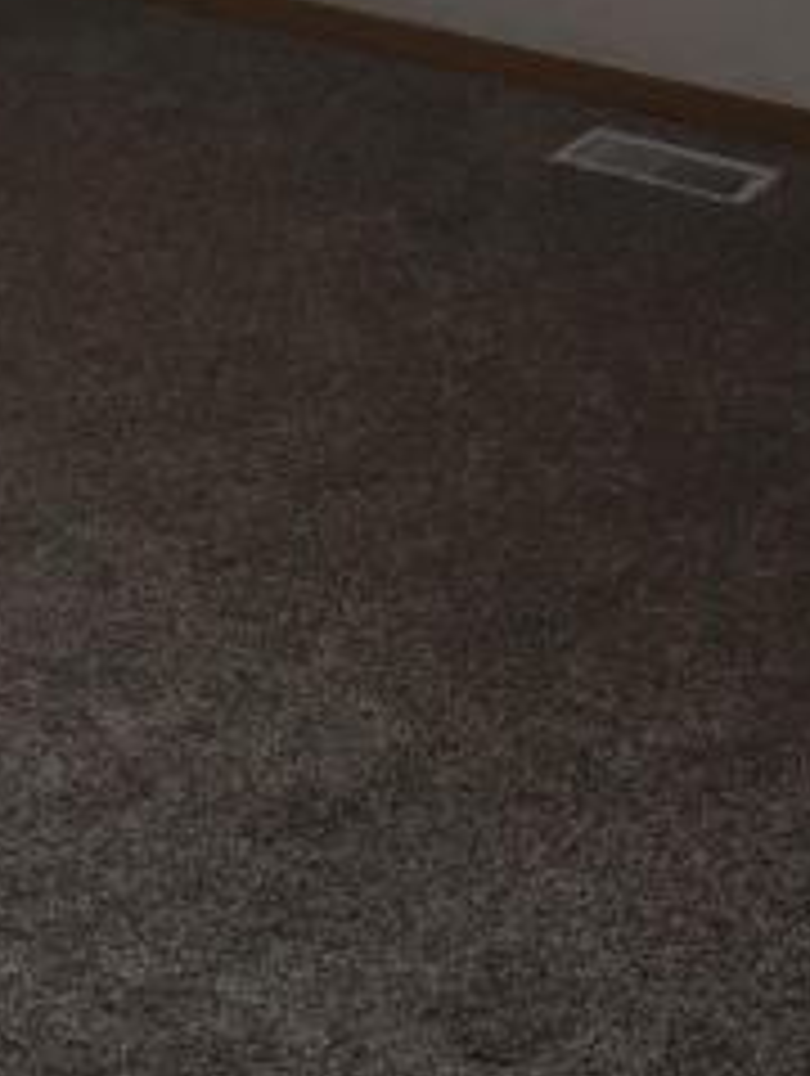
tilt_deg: -12.7
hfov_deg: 15.8
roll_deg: +2.2
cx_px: 144
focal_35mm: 93
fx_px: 2894
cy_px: -288
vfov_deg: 19.5
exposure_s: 1/40
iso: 32
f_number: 2.2
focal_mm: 4.15
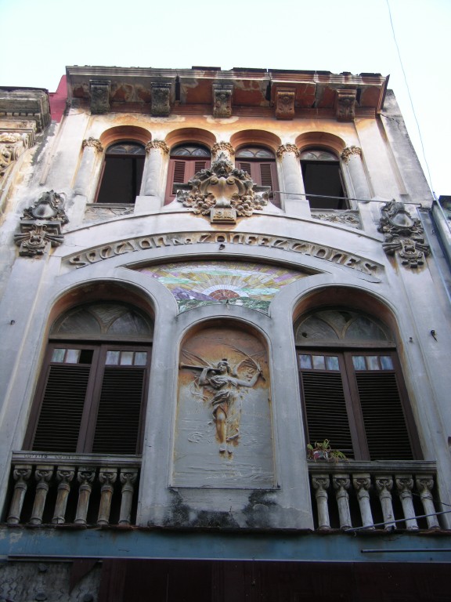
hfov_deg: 31.5
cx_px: 226
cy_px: 301
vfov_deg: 41.2
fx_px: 799
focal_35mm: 46
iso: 50
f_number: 3
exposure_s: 1/25.4
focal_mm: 11.6
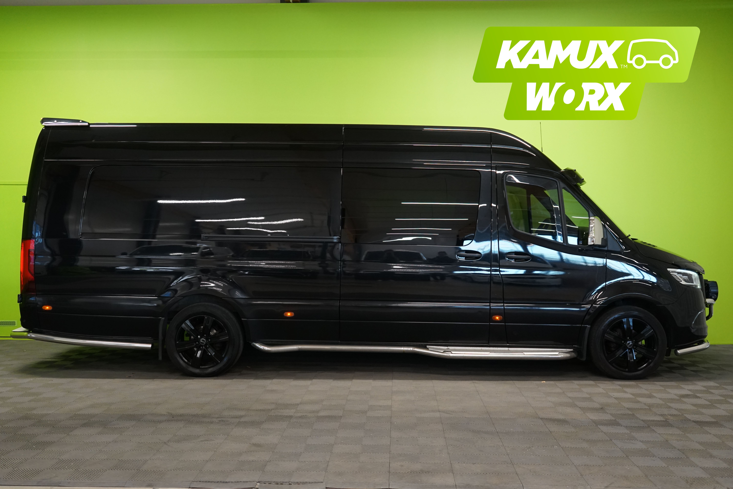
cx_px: 366
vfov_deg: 36.9
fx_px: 733
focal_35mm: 36
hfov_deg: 53.1
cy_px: 244
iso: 1600
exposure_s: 1/160
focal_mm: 36
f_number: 4
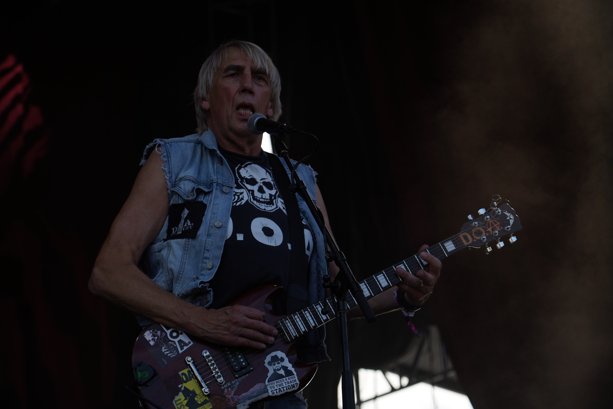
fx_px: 1788
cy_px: 204
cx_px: 306
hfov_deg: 19.5
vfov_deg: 13.0
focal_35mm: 105
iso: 100
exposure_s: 1/400
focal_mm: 105
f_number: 5.6
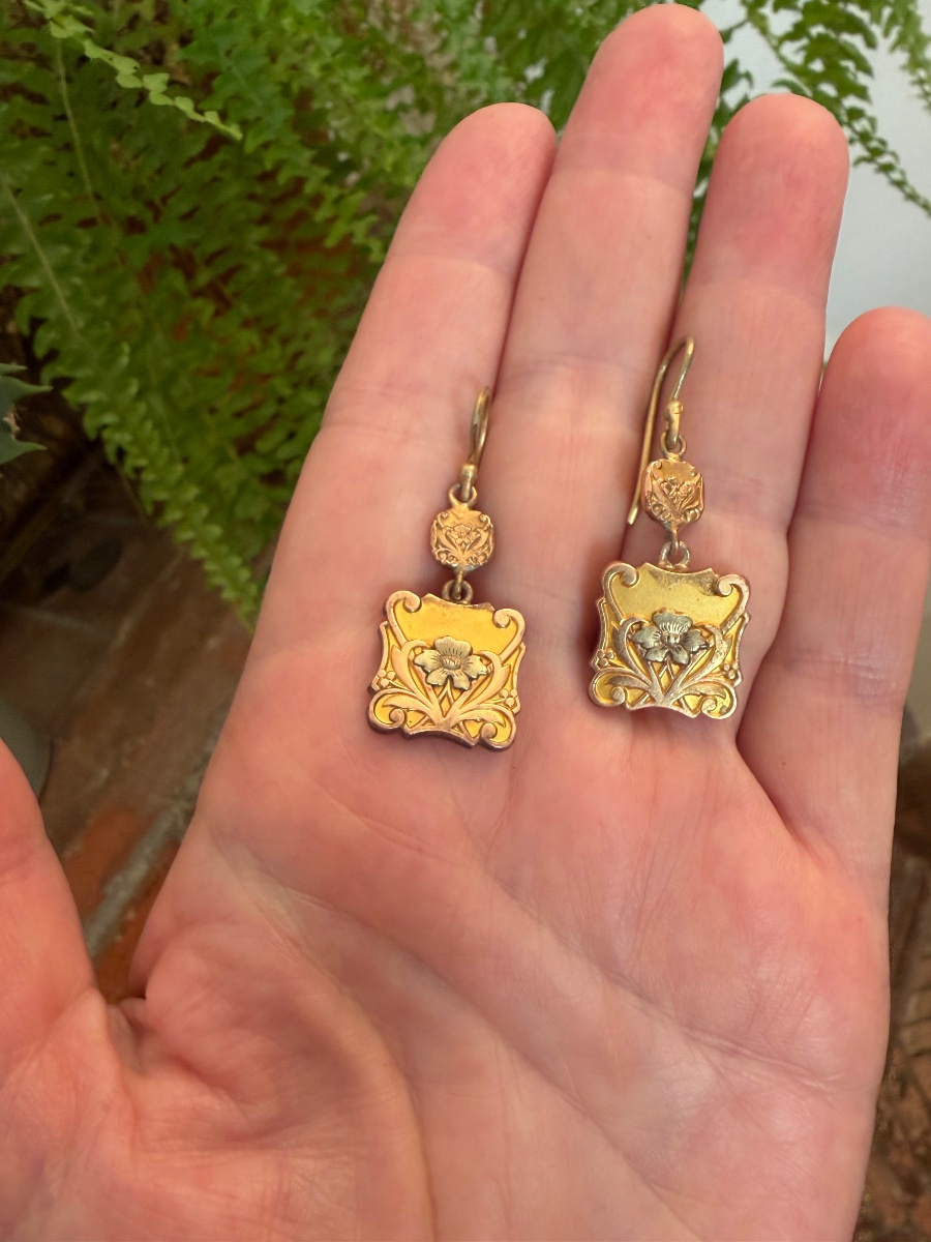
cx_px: 466
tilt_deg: -39.6
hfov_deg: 53.1
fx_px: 932
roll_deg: +38.2
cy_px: 621
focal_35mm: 26
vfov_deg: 67.3
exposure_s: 1/50
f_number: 2.2
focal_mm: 2.22
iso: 200
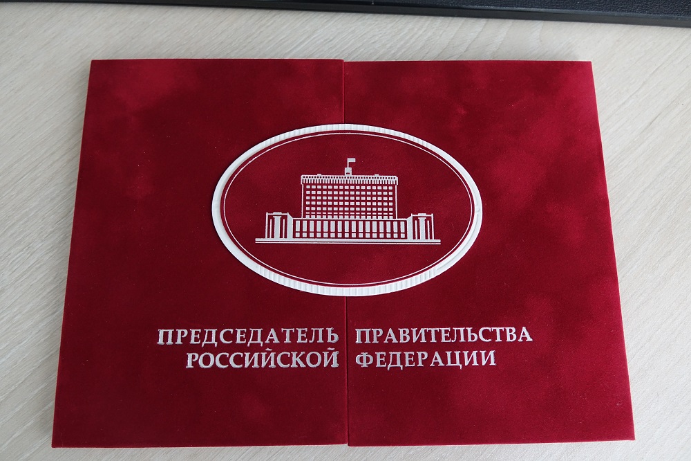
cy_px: 230
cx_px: 346
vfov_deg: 53.1
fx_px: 460
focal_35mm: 24
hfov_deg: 73.8
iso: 500
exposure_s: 1/30
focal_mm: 8.8
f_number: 2.8
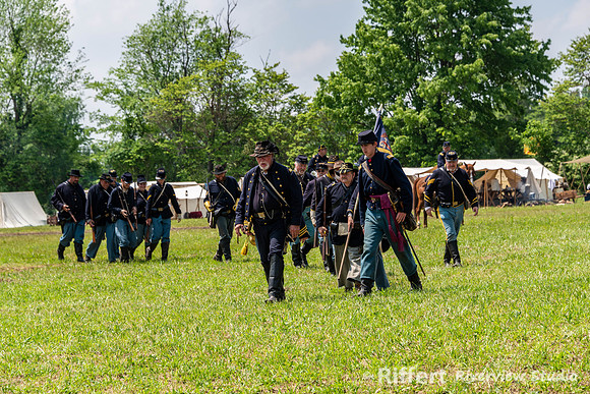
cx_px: 295
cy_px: 197
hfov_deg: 16.8
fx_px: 2000
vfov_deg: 11.2
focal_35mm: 122
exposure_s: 1/400
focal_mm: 122
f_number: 8
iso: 180
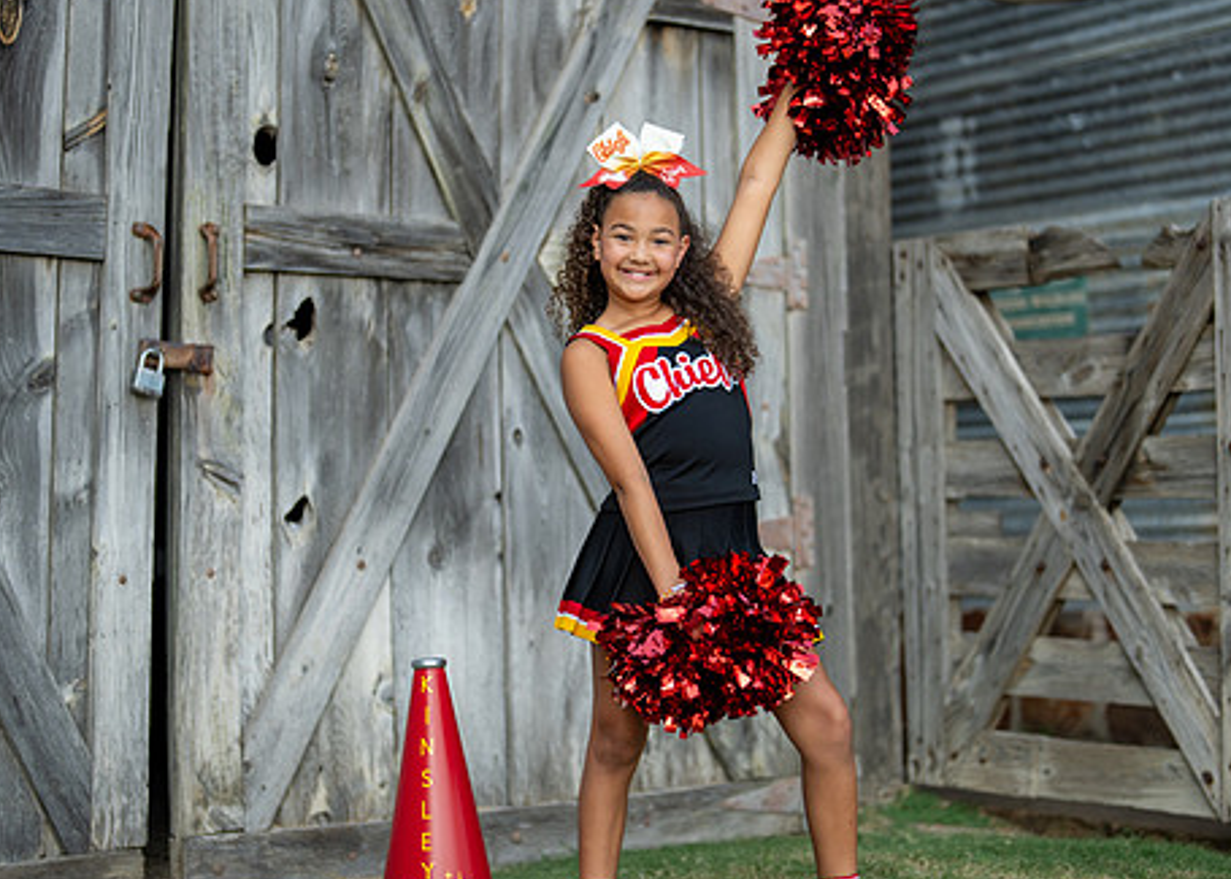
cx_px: 678
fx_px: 2482
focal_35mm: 71
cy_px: 438
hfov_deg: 27.8
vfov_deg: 20.1
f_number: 1.2
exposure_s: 1/2000
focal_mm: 50
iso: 125
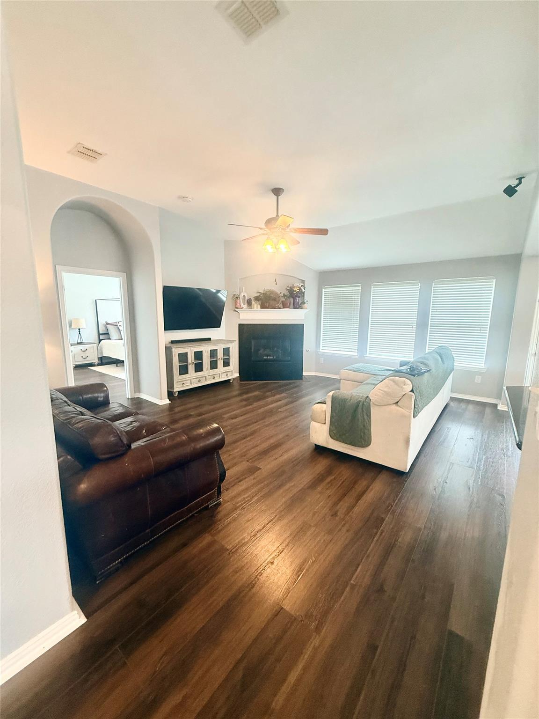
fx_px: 291
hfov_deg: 85.7
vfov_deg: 102.1
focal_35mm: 14
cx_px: 270
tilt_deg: -9.8
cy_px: 360
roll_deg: -0.3
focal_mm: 2.22
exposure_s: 1/60
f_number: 2.2
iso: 250
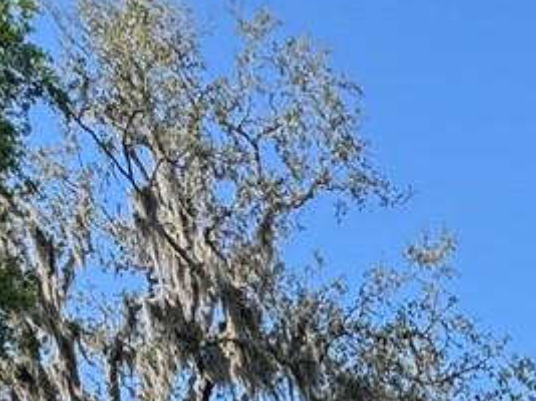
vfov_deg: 12.6
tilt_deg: -9.0
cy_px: 1031
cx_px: 542
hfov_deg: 22.4
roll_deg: +1.6
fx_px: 1300
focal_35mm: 84
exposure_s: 1/693
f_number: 2.2
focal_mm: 2.22
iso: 40
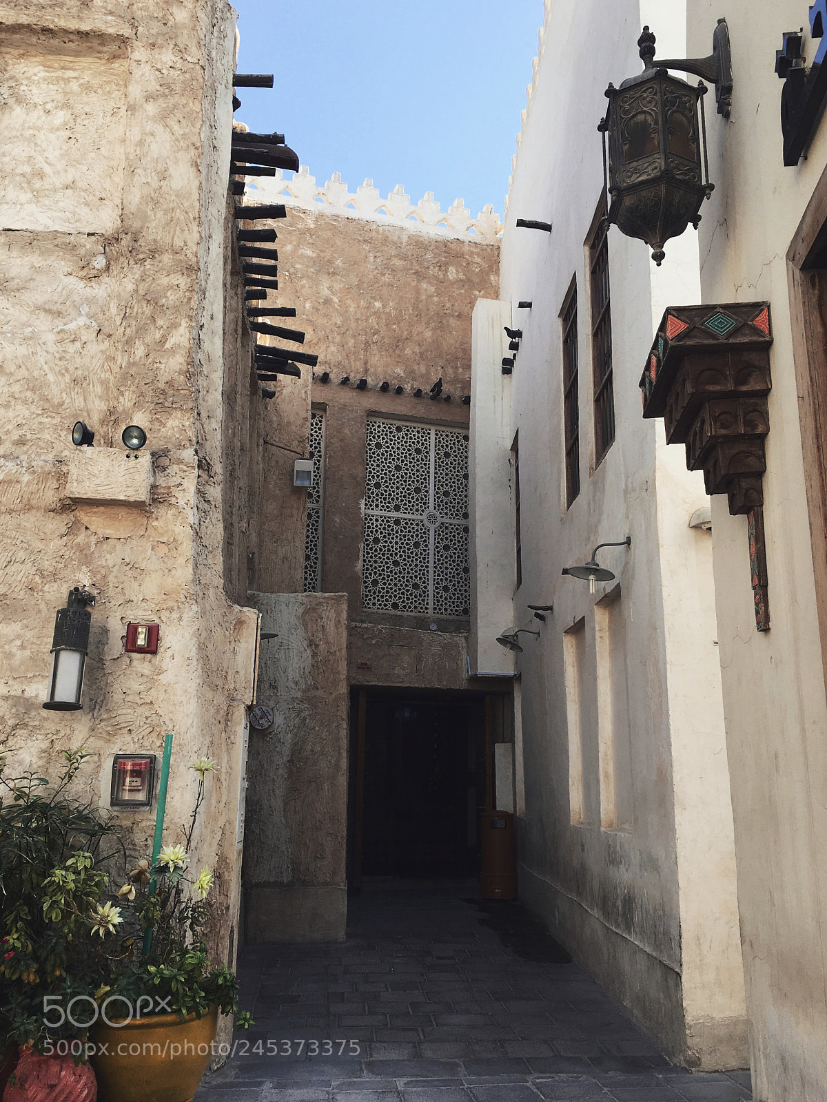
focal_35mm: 29
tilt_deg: +14.1
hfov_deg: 48.2
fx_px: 924
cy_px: 551
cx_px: 414
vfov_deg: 61.7
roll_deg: +0.9
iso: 25
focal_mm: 4.15
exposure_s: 1/801
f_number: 2.2
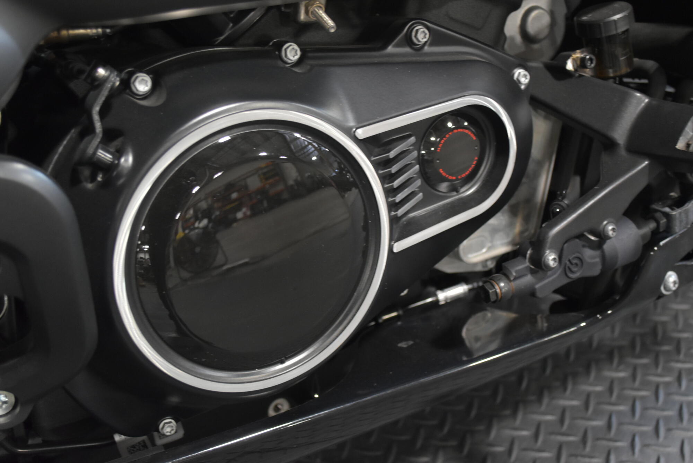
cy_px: 232
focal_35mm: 44
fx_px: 838
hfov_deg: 44.9
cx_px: 346
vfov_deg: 30.9
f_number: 4.5
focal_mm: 29
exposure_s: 1/15
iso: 1600
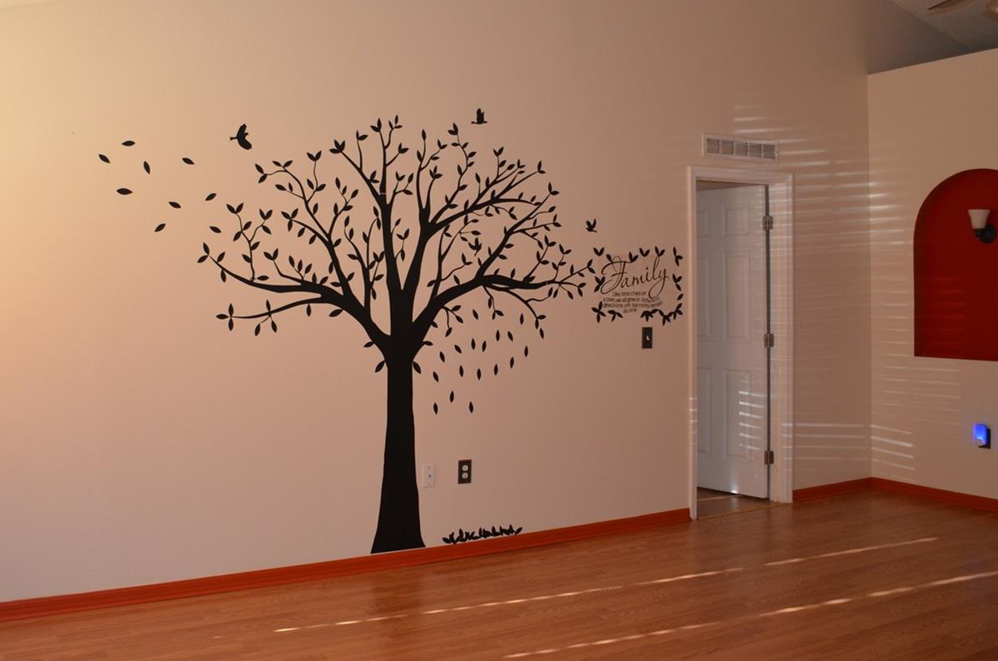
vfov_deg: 36.5
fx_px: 996
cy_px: 257
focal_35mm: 36
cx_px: 421
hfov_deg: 53.0
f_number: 3.5
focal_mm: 18
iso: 720
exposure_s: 1/60
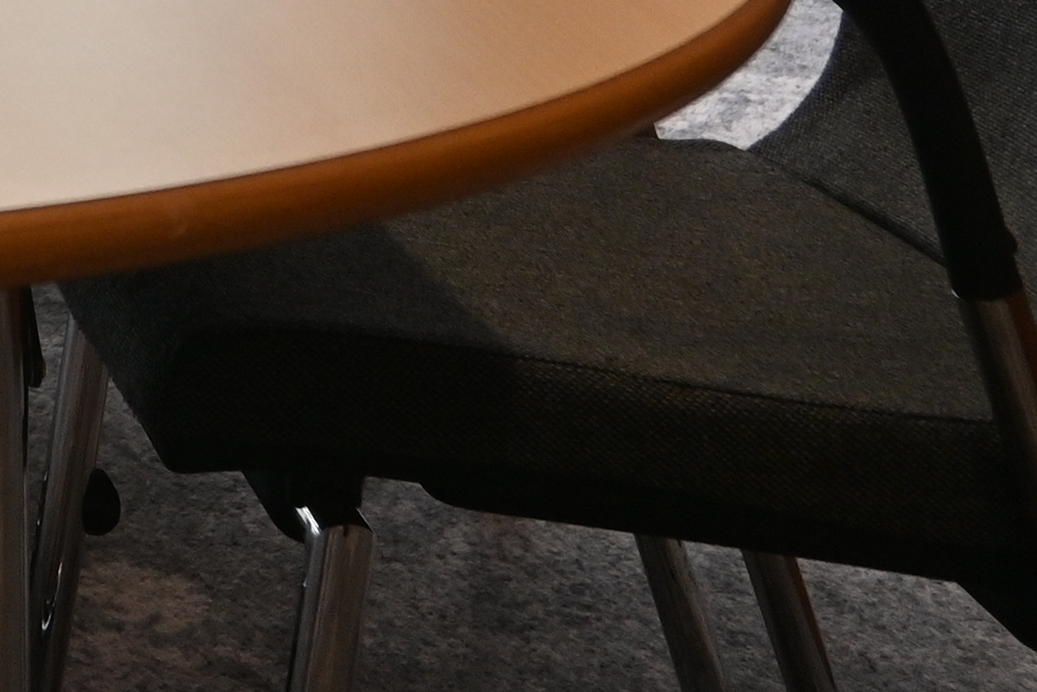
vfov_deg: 10.3
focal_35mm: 116
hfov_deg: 14.8
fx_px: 3341
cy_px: -947
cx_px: -976
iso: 320
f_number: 4.5
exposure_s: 1/160
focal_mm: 16
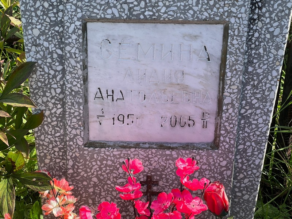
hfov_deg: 25.3
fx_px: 650
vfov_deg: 19.1
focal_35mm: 77
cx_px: 146
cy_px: 110
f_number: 2.8
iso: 32
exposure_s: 1/222
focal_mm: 9
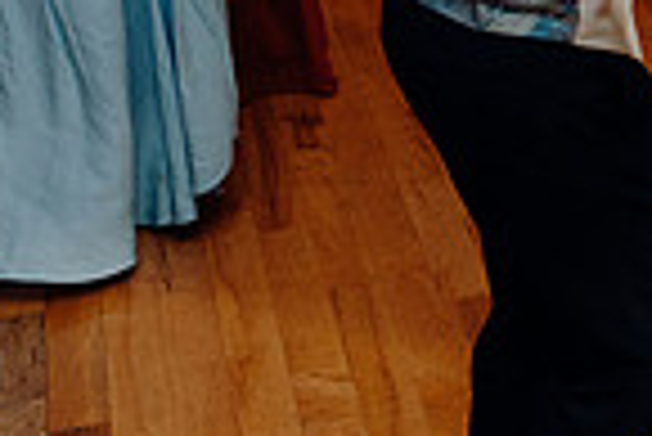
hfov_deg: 18.3
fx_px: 1885
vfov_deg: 12.0
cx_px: 845
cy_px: -393
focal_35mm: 104
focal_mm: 26
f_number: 2.8
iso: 1250
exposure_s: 1/160
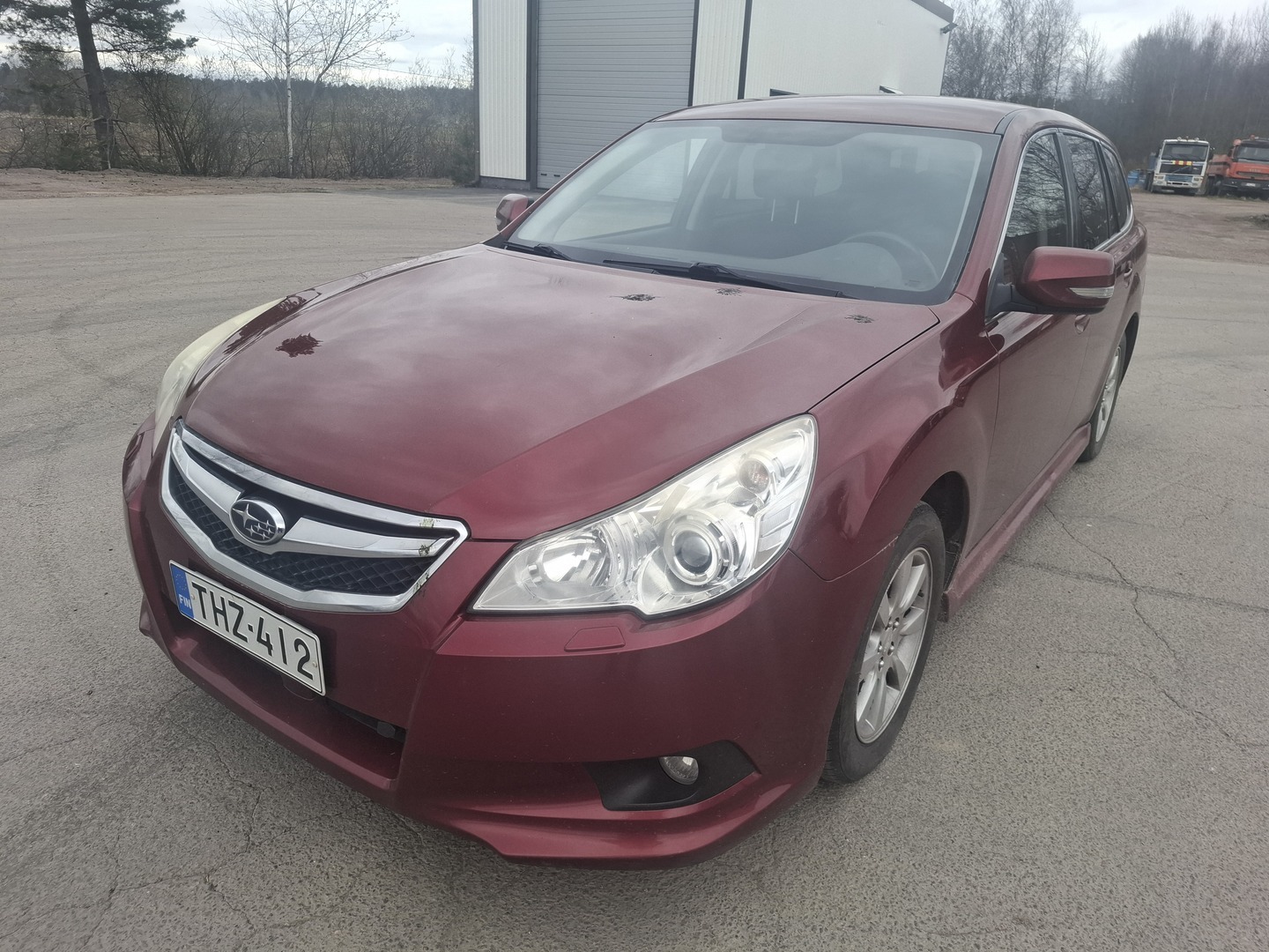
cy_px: 476
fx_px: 843
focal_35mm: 23
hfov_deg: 73.9
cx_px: 634
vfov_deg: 58.9
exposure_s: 1/478
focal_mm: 5.54
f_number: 1.8
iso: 50
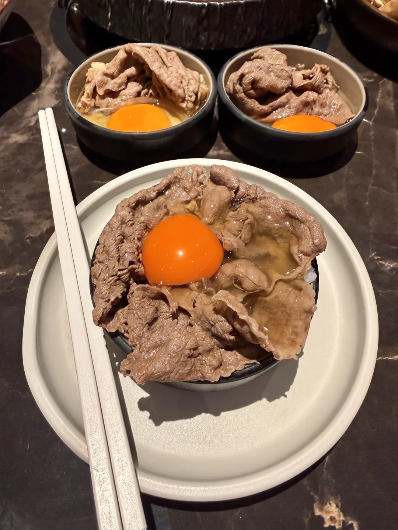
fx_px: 368
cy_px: 265
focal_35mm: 24
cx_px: 199
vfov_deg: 71.6
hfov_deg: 56.8
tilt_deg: -52.8
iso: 200
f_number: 2.2
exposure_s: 1/60
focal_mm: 2.22
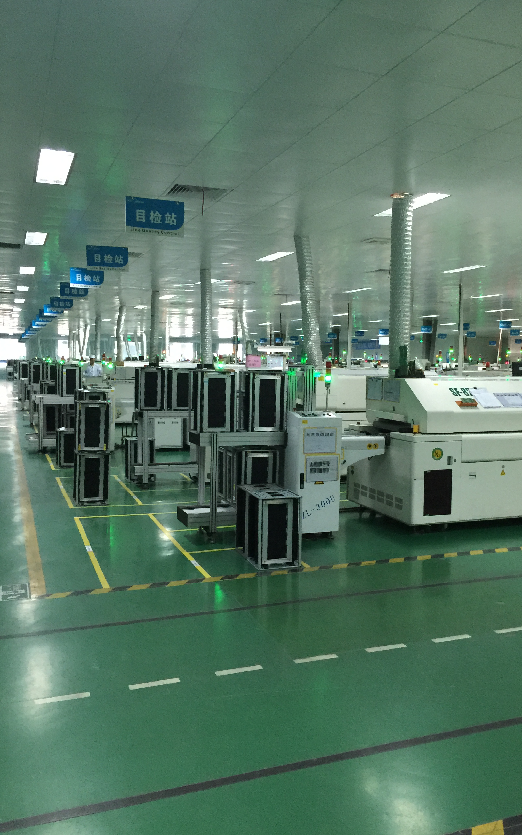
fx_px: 706
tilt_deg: -2.9
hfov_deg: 40.5
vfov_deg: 61.2
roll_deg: -0.5
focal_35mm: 31
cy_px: 417
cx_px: 300
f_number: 2.2
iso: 125
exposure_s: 1/10
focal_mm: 4.15
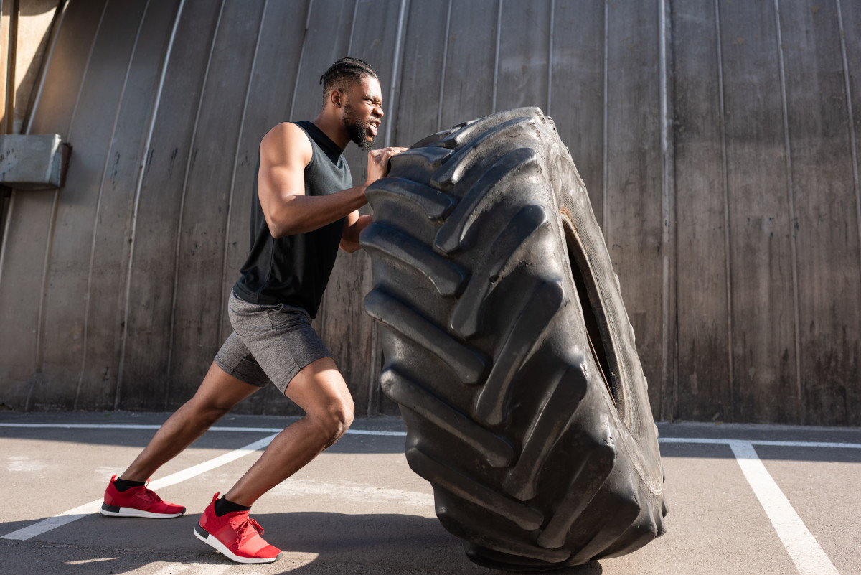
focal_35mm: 35
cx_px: 430
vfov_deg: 37.9
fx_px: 837
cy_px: 288
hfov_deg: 54.4
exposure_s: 1/500
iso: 160
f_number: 4
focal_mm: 35
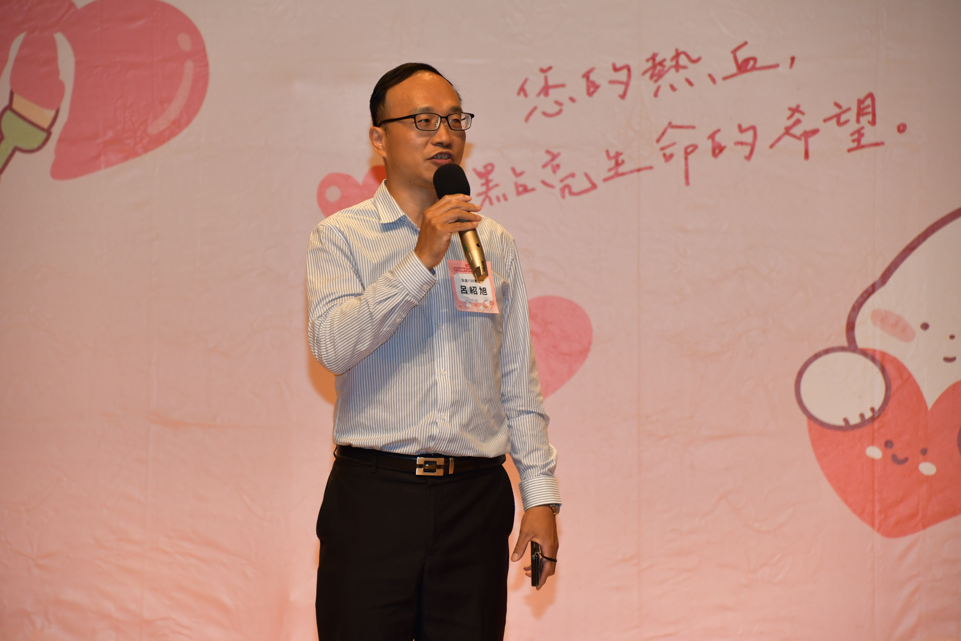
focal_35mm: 187
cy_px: 320
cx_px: 480
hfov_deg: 11.0
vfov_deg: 7.3
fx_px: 4991
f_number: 6
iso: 800
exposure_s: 1/200
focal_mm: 125
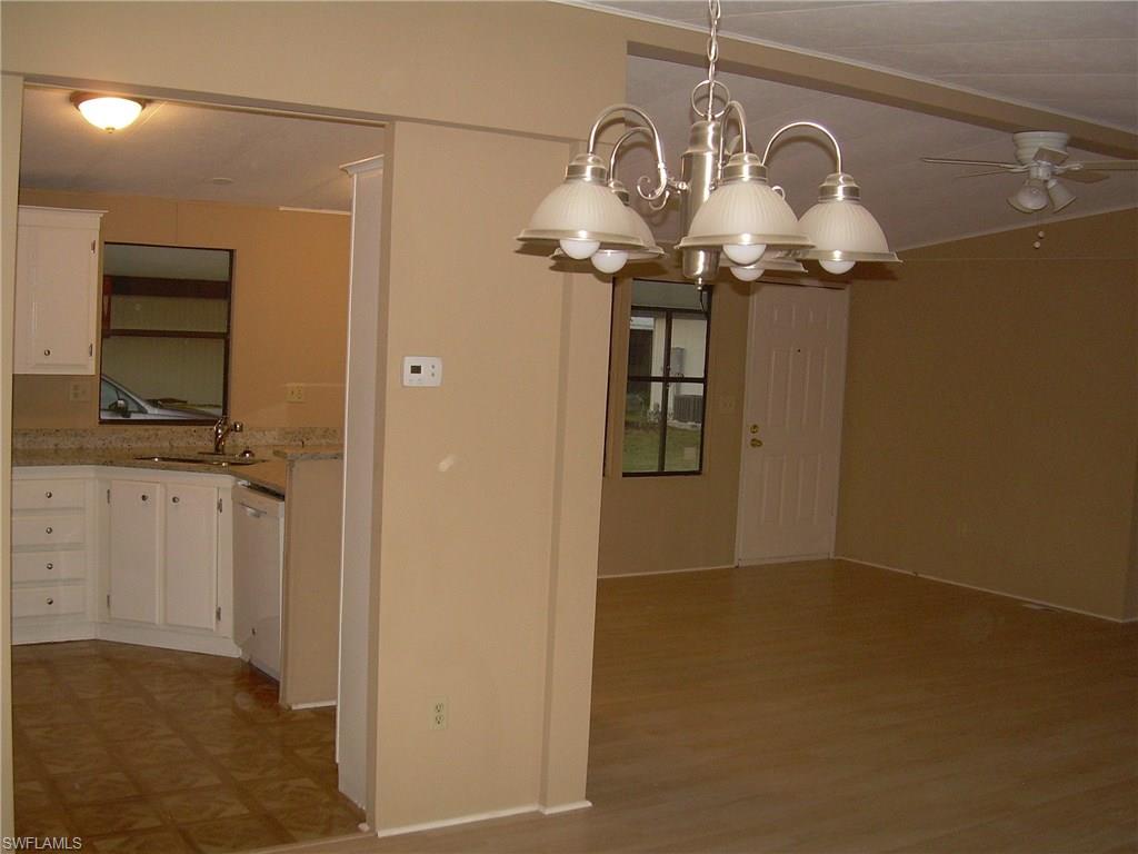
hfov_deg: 49.0
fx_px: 1249
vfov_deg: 37.7
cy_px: 427
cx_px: 569
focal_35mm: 38
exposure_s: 1/60
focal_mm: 6.3
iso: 168
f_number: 2.8
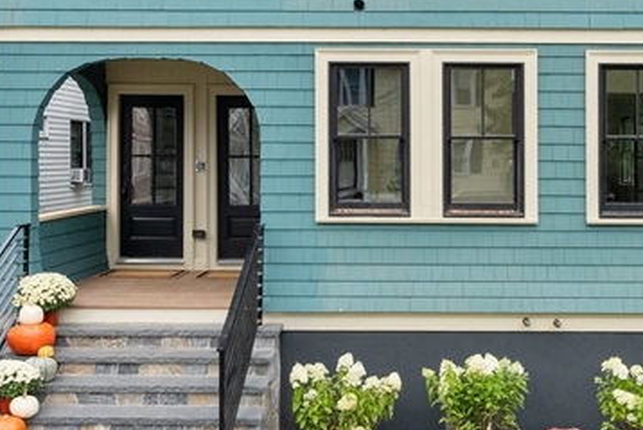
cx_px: 469
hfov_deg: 47.0
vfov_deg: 28.1
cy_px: -116
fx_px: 715
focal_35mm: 40
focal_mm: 14
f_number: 8
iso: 800
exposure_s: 1/250
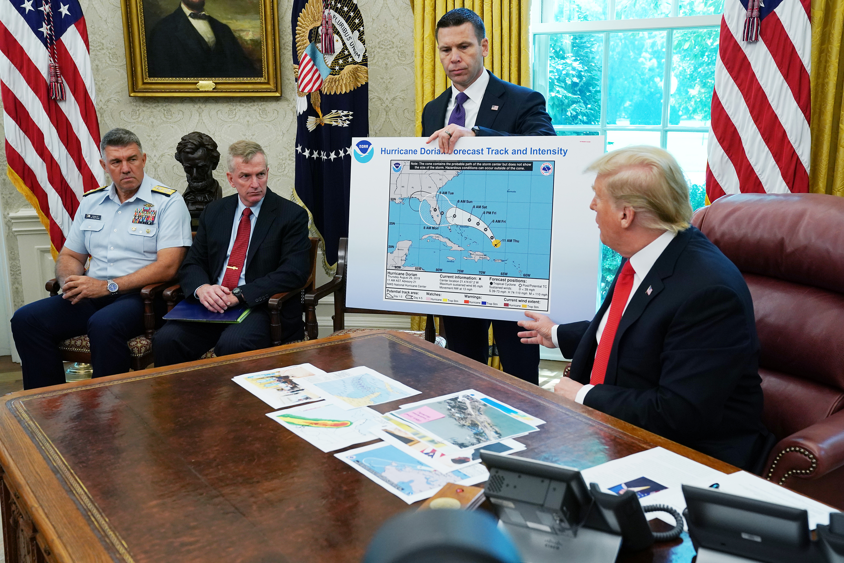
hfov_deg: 49.6
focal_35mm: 39
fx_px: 914
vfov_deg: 34.2
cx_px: 422
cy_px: 282
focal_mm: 39
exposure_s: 1/200
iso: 2500
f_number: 5.6
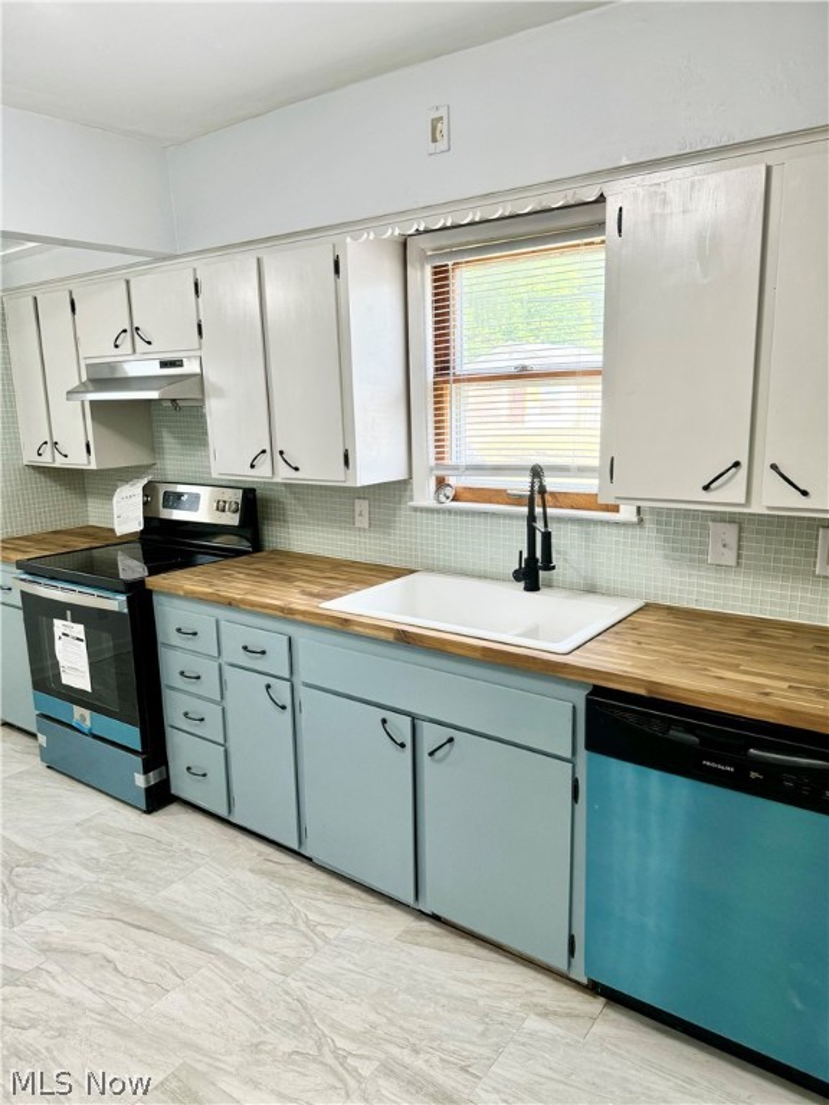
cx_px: 414
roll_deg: +1.8
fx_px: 766
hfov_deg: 56.8
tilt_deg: -11.5
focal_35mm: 24
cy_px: 552
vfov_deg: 71.6
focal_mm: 6.76
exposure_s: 1/120
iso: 125
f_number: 1.78
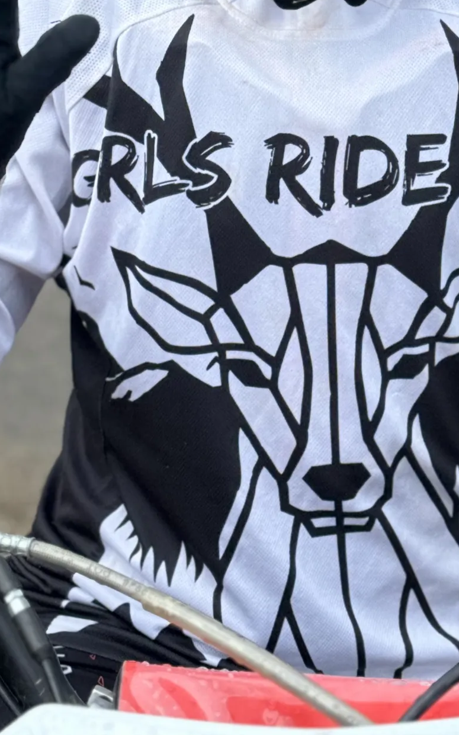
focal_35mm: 105
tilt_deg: -9.7
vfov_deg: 19.5
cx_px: 310
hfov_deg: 12.4
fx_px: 2103
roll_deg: -3.2
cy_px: 92
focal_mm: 6.76
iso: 64
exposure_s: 1/1458
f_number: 1.78
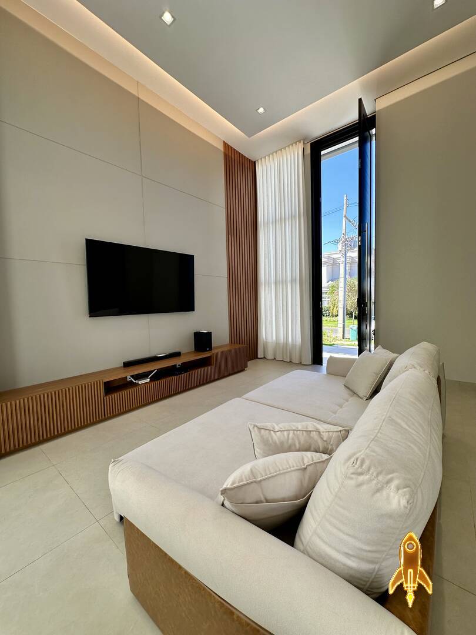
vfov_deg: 102.1
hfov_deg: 85.7
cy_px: 318
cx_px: 238
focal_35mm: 14
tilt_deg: -2.4
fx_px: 257
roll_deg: +0.4
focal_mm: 2.22
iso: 40
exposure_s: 1/170
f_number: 2.2
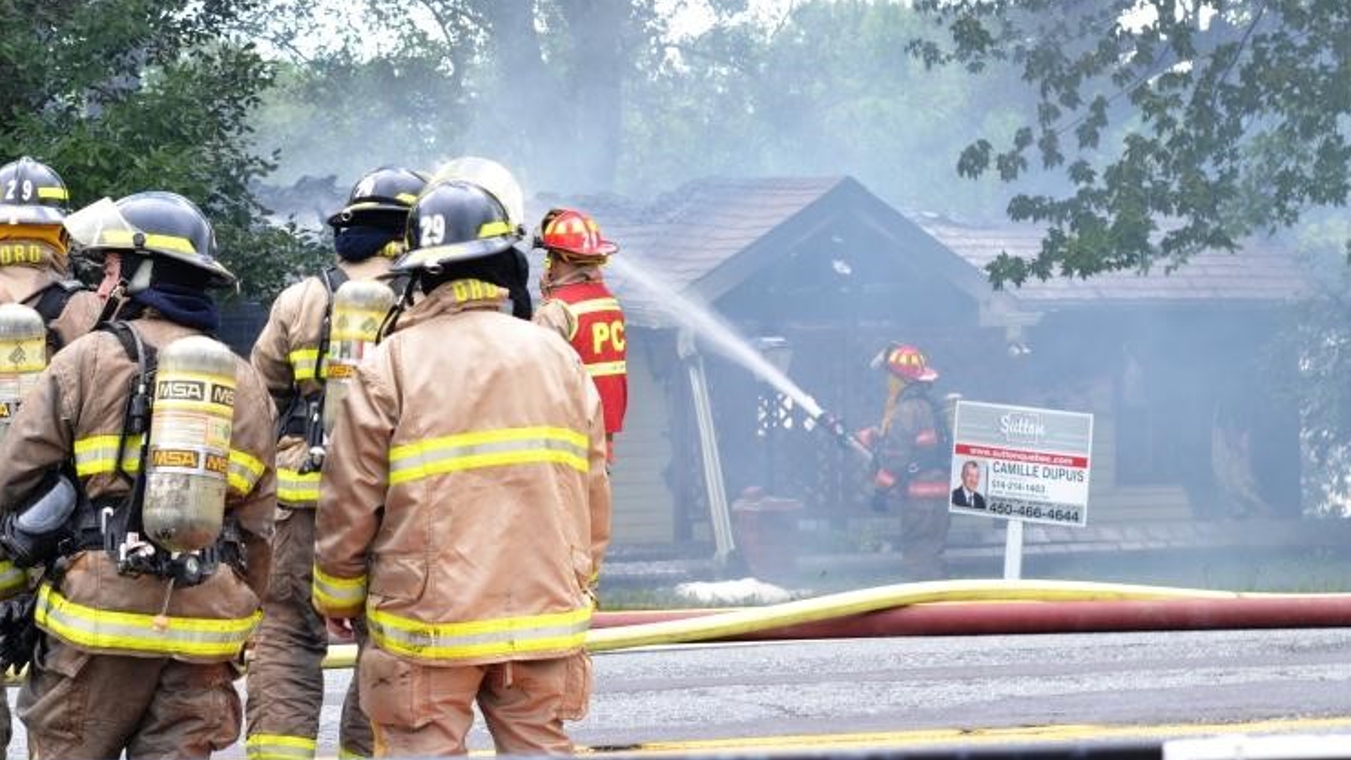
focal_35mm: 152
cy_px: 147
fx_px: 5446
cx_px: 481
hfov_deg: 14.1
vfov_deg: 8.0
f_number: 9
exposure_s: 1/25
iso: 100
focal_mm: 70
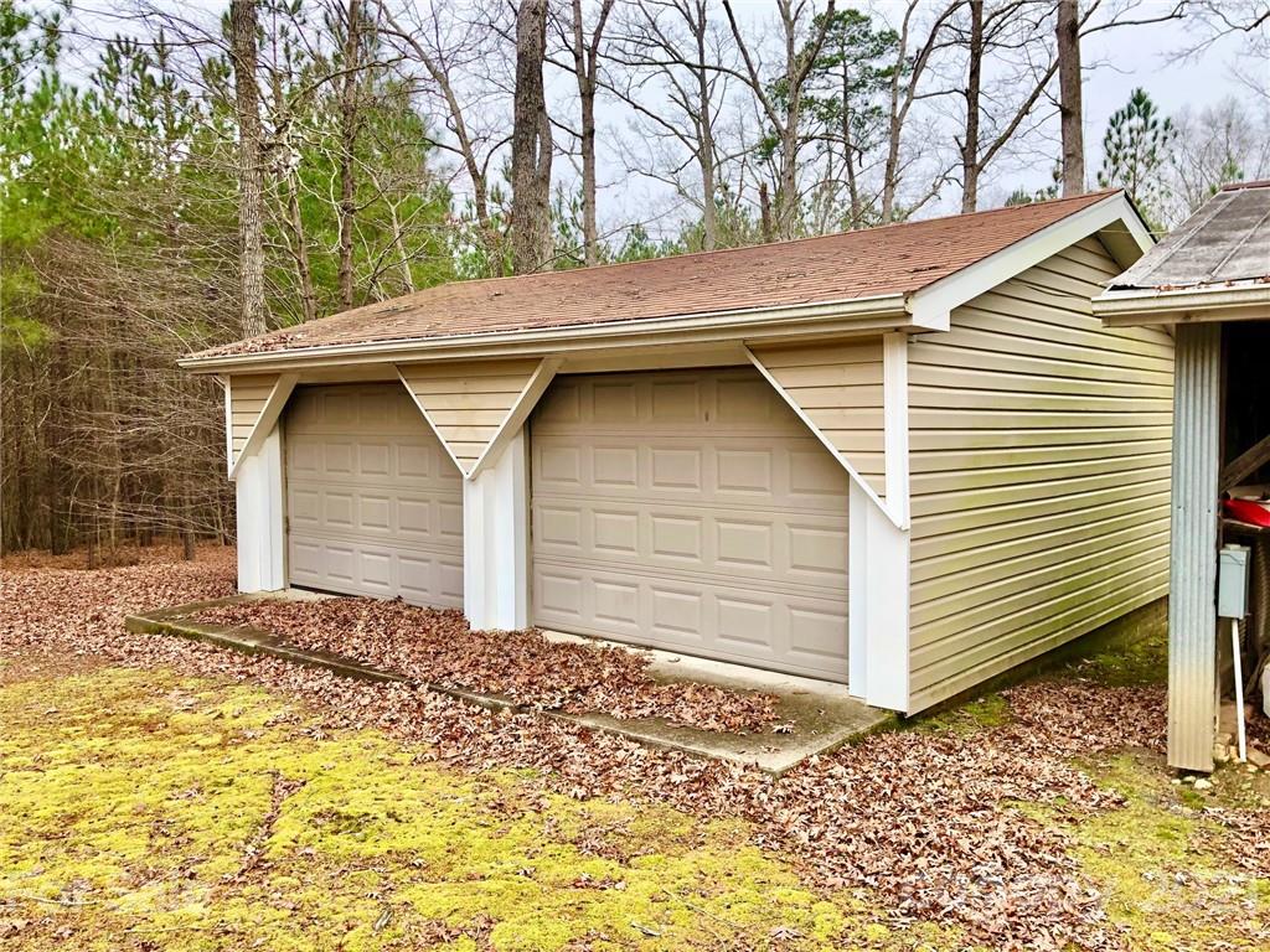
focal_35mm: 28
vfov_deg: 49.7
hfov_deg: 63.4
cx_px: 635
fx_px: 1027
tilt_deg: -0.7
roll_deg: -0.7
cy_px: 476
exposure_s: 1/209
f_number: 1.8
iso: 20
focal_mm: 4
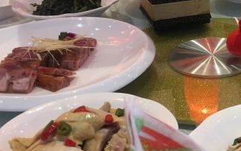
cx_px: 229
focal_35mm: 69
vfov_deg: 18.8
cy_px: 54
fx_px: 453
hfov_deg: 28.3
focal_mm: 4.15
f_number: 2.2
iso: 50
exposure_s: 1/17
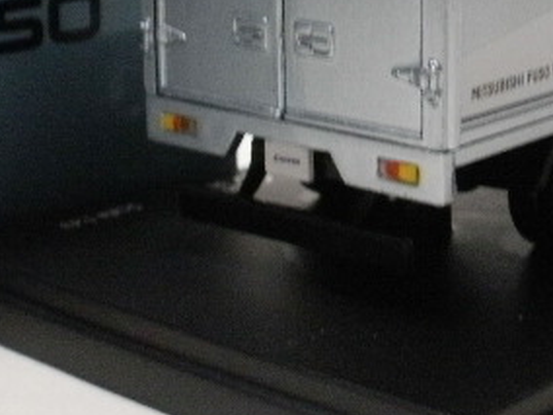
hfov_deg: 19.7
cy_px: 4
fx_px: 1582
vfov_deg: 14.7
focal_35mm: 99
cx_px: 397
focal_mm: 7.7
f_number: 4
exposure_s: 1/15
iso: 400
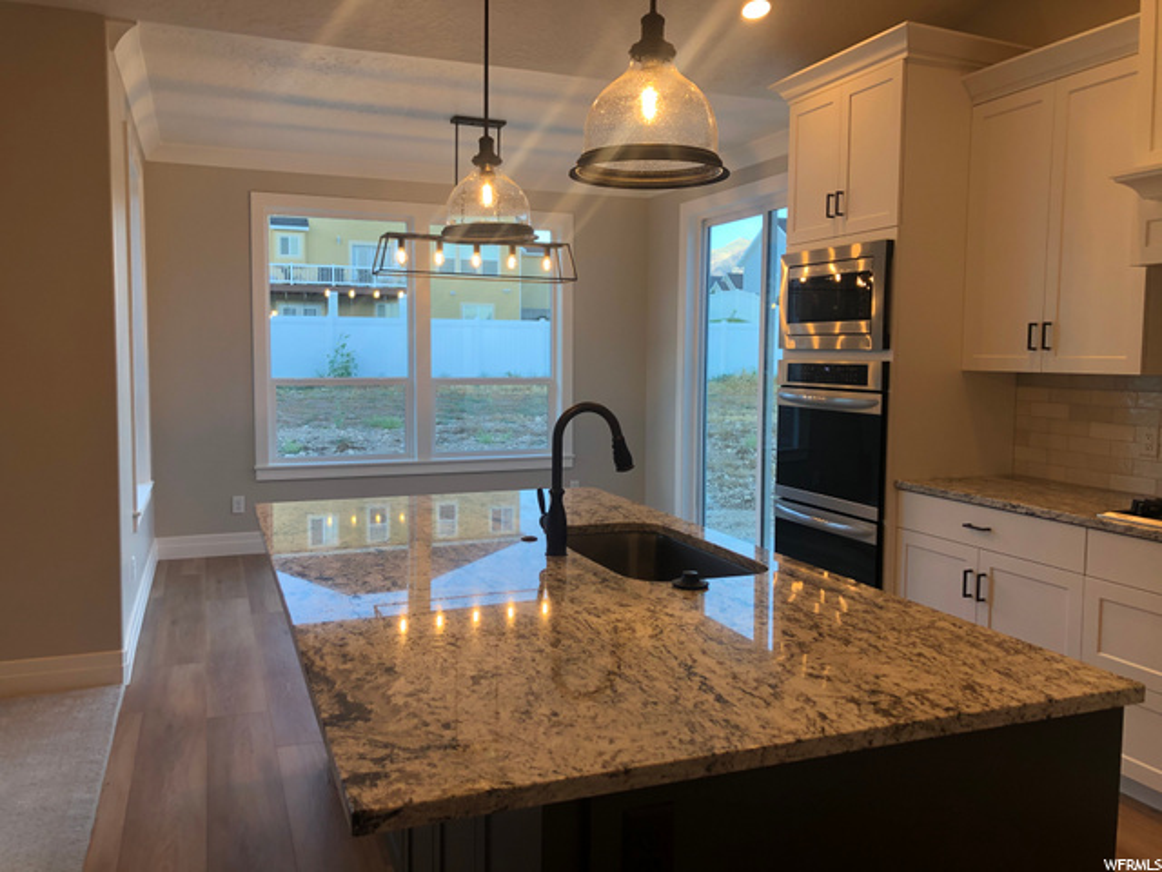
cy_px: 436
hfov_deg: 63.4
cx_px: 581
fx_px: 940
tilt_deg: -3.8
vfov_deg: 49.7
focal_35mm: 28
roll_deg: +0.1
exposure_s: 1/120
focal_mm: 3.99
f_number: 1.8
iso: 64
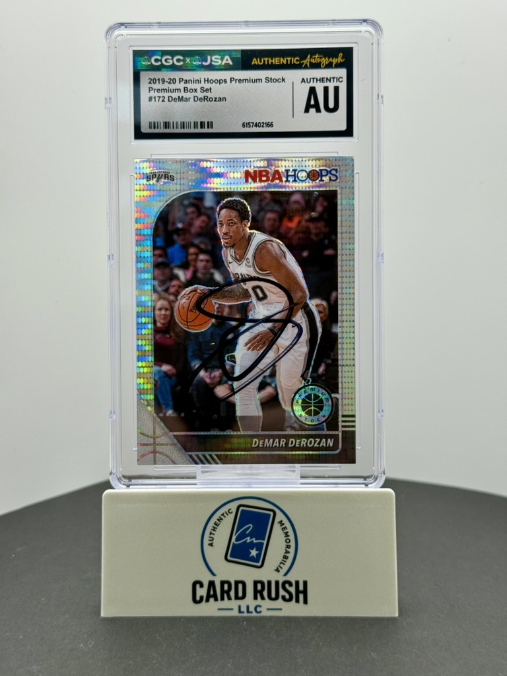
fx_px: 937
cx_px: 254
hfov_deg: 30.3
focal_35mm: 48
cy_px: 338
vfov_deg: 39.7
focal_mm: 6.76
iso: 64
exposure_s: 1/187
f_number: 1.78
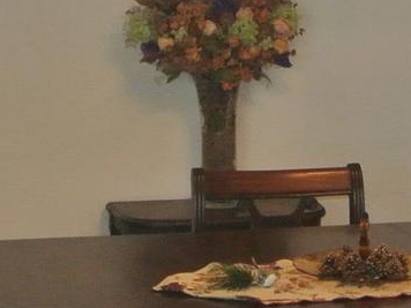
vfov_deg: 8.3
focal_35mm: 177
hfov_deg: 11.1
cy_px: -16
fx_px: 2102
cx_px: 316
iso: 720
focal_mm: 12.2
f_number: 3.8
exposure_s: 1/60
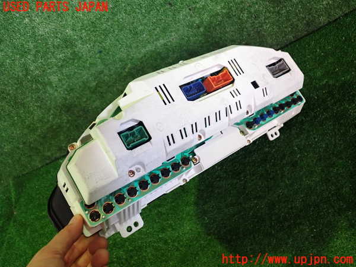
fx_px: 309
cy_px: 134
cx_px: 178
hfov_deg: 60.0
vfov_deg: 46.8
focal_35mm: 30
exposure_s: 1/60
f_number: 2.3
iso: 500
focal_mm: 5.4
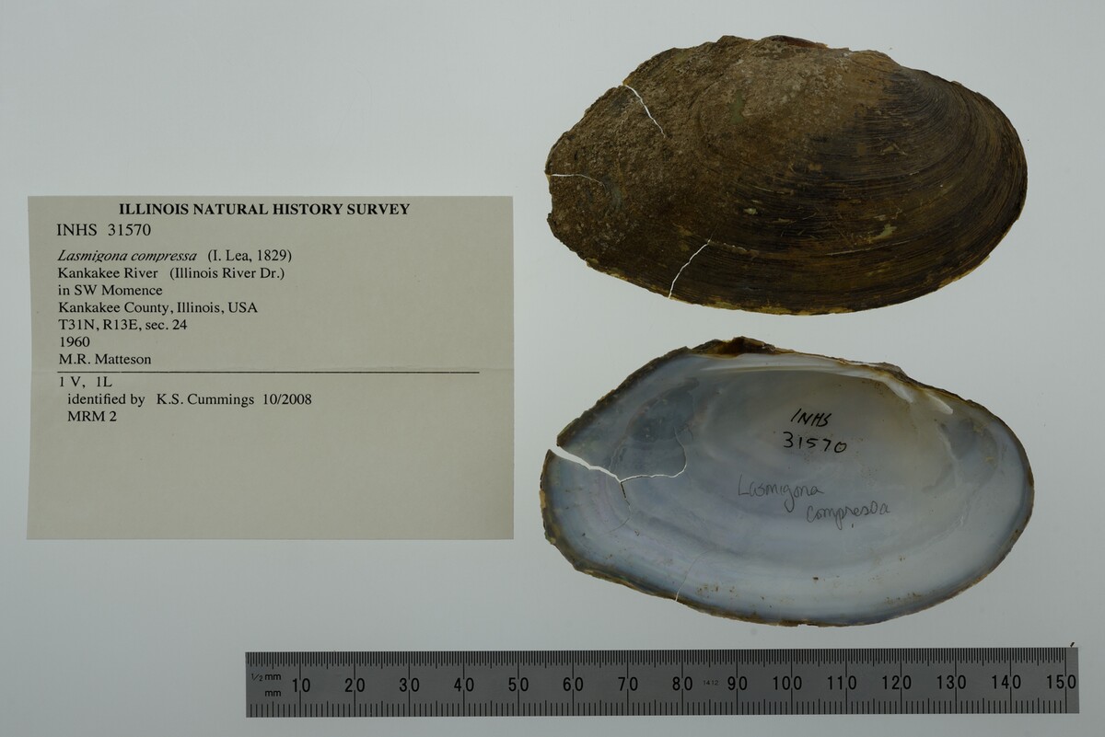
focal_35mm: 60
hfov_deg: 33.4
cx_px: 552
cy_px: 368
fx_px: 1842
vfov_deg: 22.6
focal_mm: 60
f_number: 10
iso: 100
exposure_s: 1/125
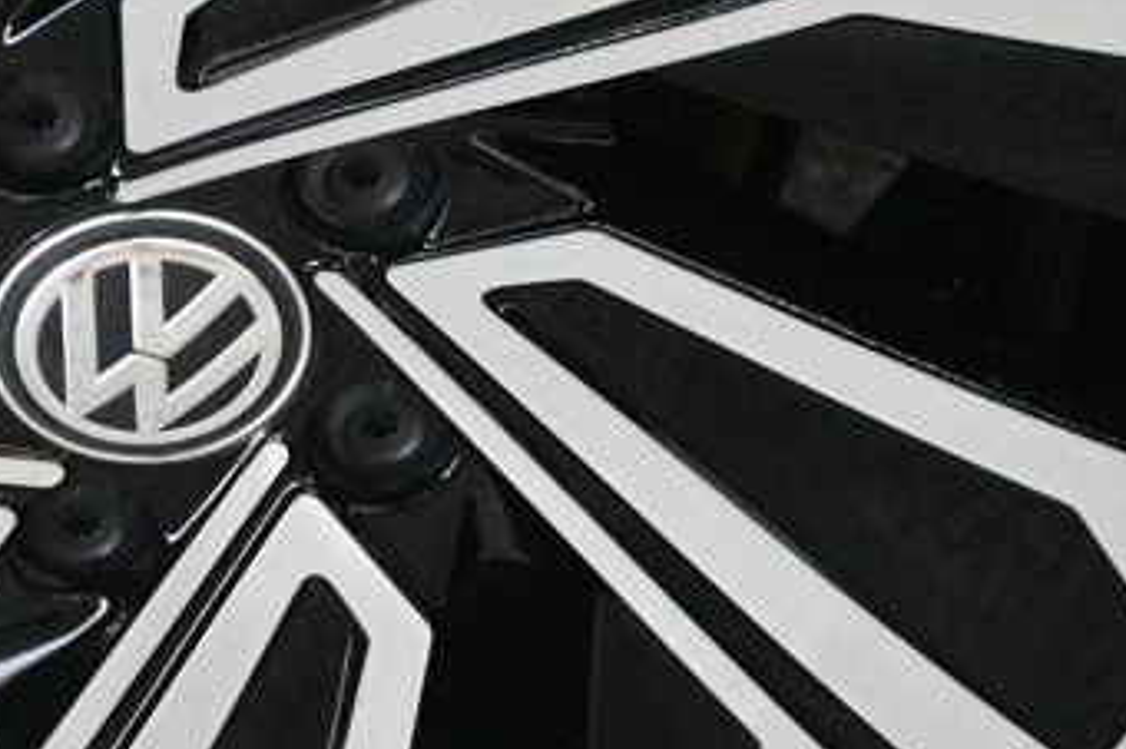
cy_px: 189
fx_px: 5937
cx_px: 132
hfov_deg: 10.8
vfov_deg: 7.2
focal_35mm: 190
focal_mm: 42
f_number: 4.5
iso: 2000
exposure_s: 1/125
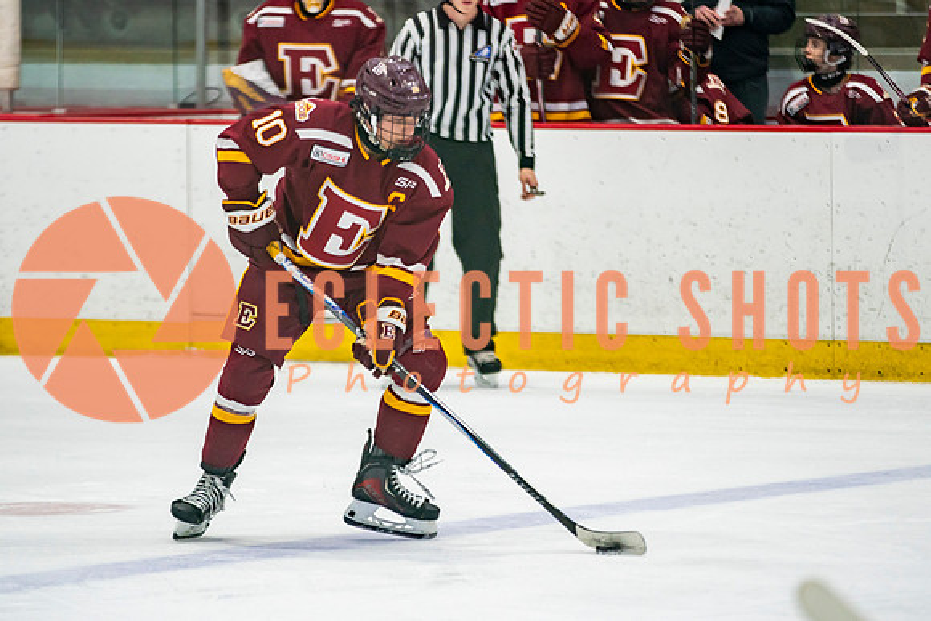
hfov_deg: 6.4
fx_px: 8322
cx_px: 484
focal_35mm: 322
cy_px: 287
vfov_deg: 4.3
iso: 640
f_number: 2.8
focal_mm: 200
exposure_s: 1/640
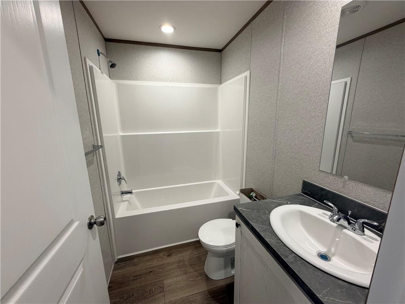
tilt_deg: -12.1
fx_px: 164
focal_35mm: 14
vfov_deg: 85.7
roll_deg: +1.4
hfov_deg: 102.1
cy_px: 152
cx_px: 202
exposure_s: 1/120
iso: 160
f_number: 2.2
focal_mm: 2.22
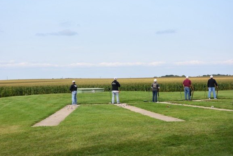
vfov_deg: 25.5
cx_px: 115
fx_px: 343
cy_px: 75
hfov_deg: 37.5
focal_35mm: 53
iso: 200
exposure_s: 1/500
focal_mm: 34
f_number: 8
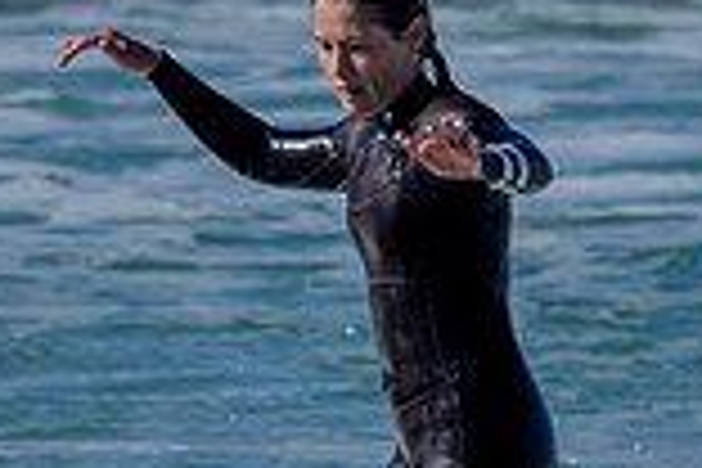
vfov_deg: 0.3
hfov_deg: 0.5
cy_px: 606
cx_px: 389
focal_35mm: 4087
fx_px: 79690
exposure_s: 1/2000
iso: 180
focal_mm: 800
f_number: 6.3
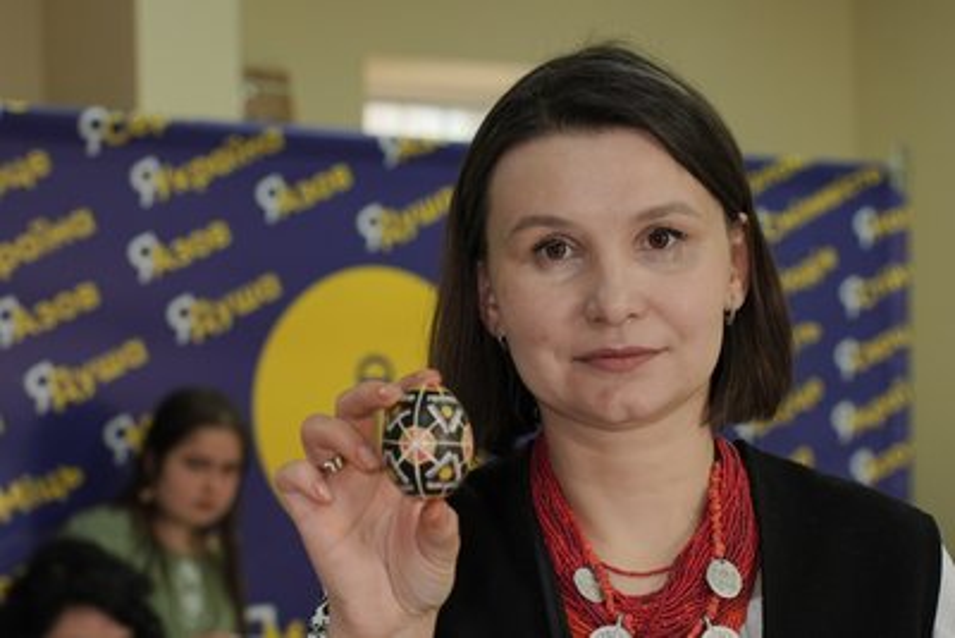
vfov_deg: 18.7
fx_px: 1937
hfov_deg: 27.7
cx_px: 478
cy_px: 319
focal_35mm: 73
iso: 1000
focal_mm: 73
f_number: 5.6
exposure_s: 1/100
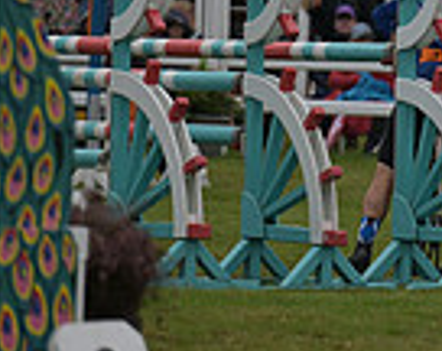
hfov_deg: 2.4
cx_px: 904
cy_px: -154
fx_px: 10474
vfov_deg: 1.9
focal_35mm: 803
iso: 320
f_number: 4
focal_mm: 200
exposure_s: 1/1250
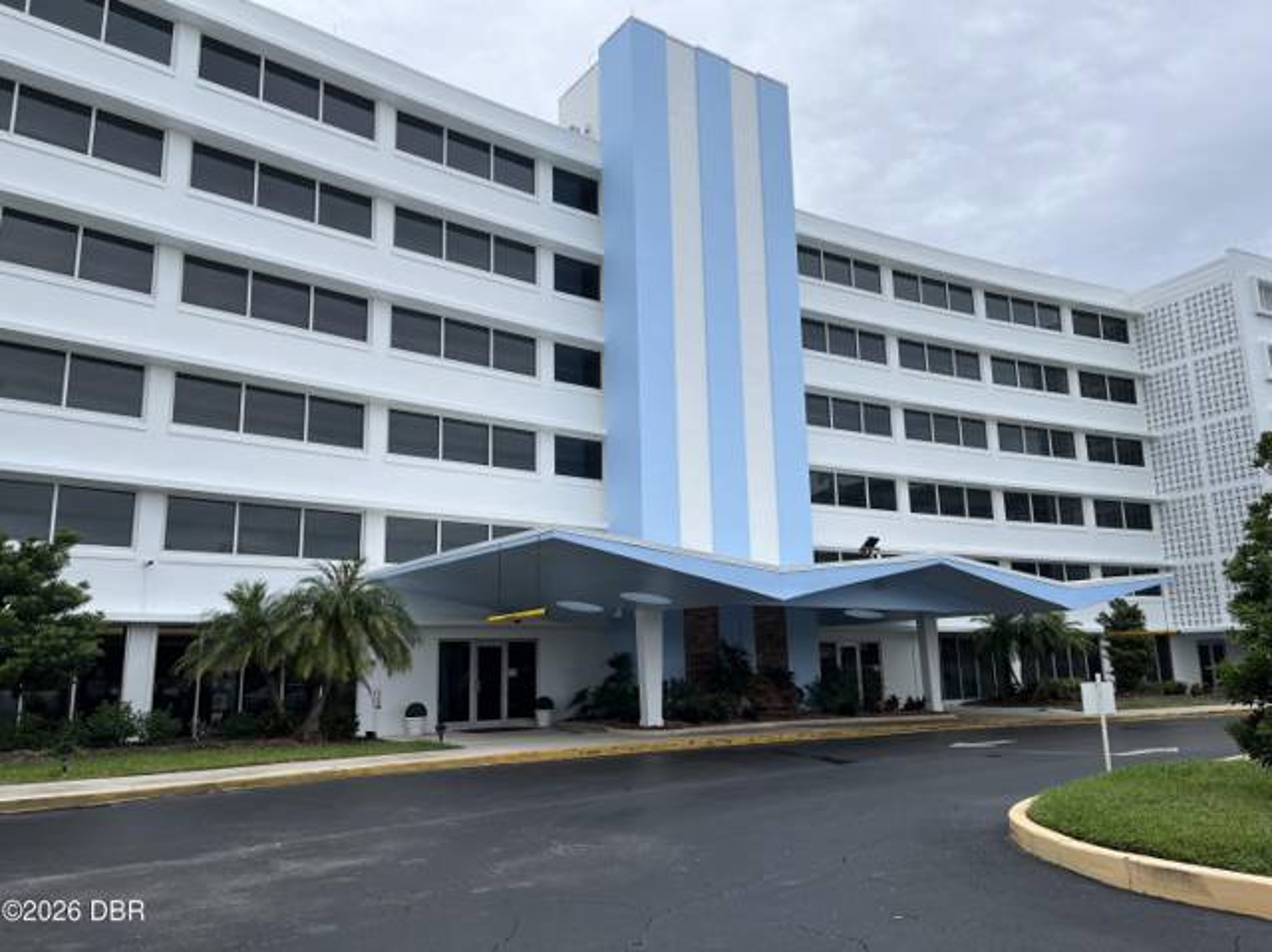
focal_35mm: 26
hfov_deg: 67.3
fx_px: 955
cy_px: 476
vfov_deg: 53.0
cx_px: 636
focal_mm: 5.1
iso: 50
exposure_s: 1/1066
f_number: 1.6
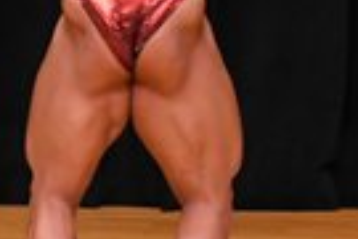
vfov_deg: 1.4
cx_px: -208
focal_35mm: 1000
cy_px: -112
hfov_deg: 2.1
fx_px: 9944
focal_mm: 116
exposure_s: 1/400
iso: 3200
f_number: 5.6
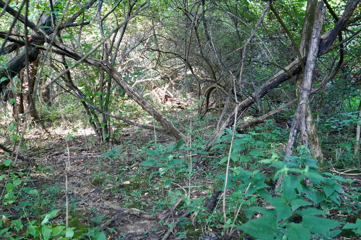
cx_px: 180
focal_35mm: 36
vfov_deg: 36.9
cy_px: 120
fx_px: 361
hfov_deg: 53.1
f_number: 4
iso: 4000
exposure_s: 1/160
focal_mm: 24
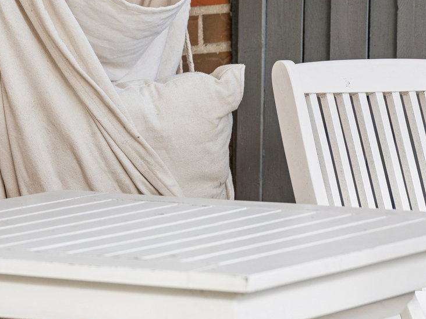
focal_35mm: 276
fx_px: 3397
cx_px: 77
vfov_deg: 5.4
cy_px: -95
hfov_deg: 7.2
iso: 160
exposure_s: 1/500
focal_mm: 70
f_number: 3.2
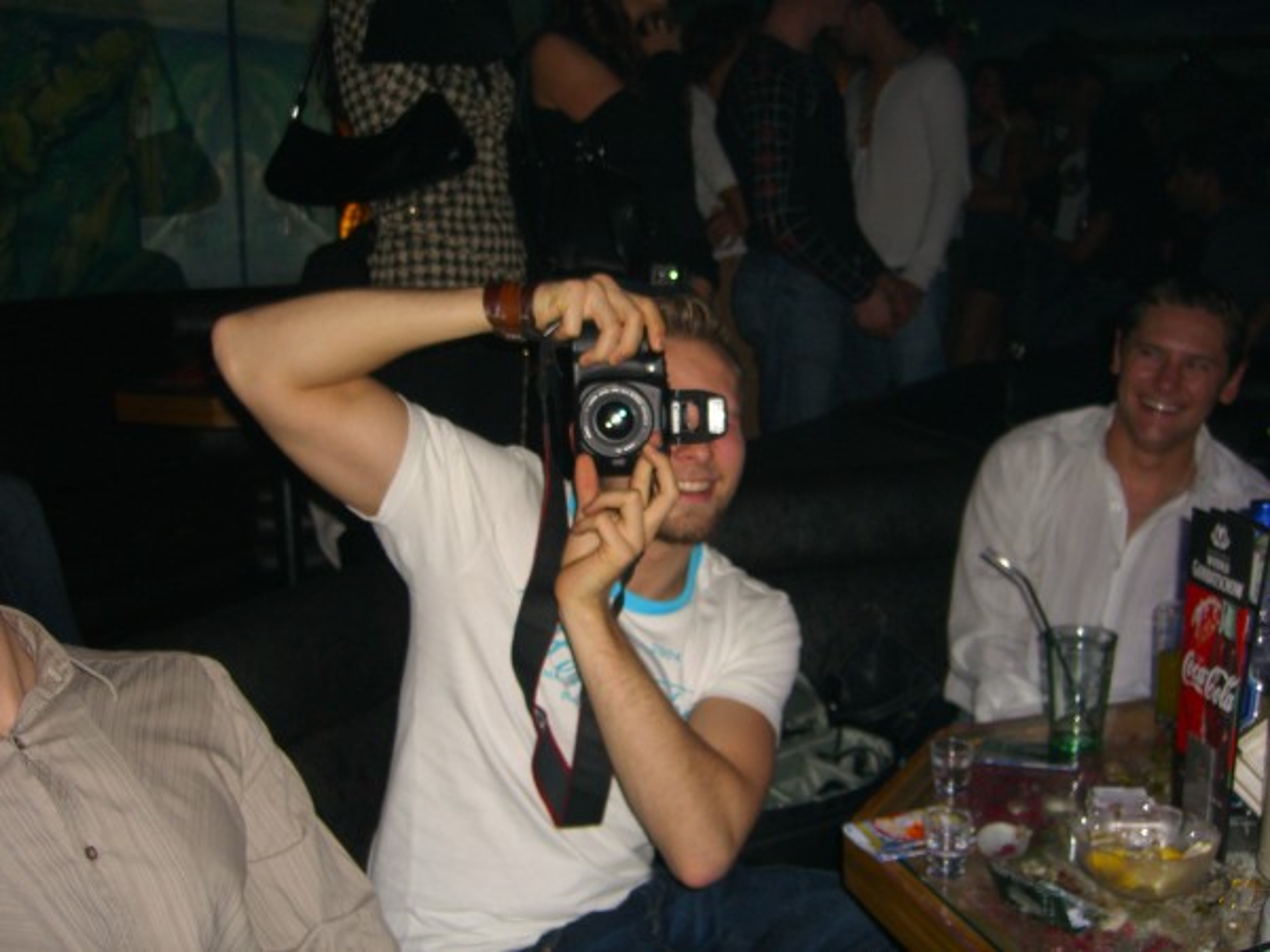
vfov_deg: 37.7
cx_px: 635
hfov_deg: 49.0
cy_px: 476
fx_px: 1394
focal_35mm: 38
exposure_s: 1/60
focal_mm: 7.9
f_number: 2.8
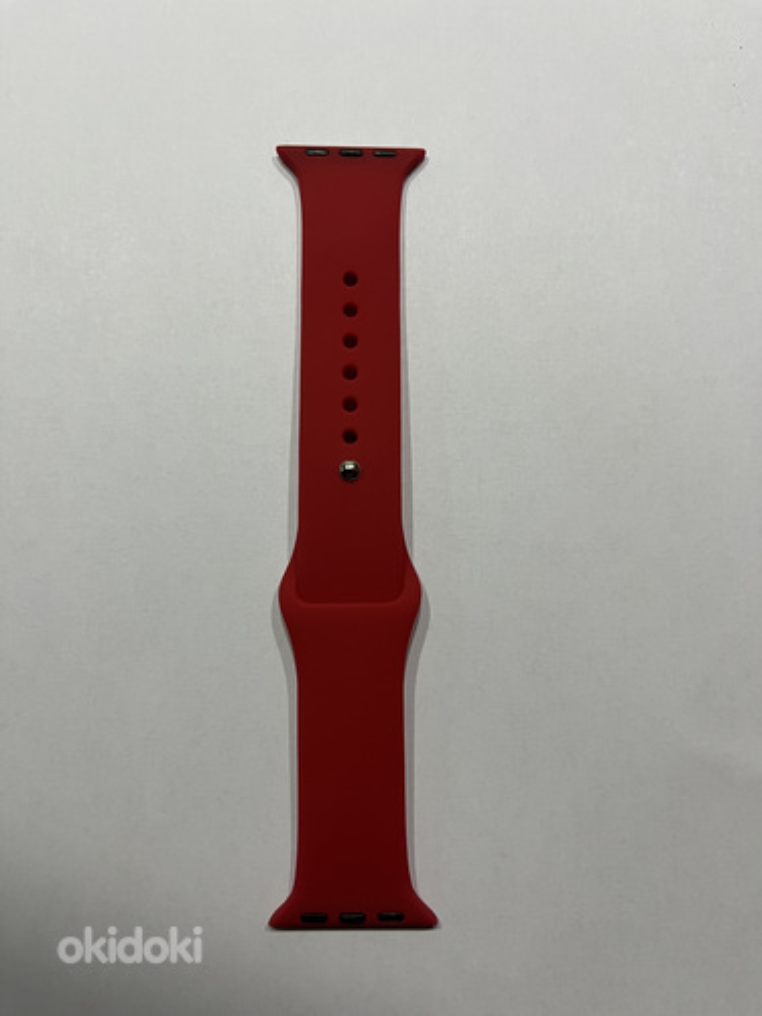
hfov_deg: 53.1
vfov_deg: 67.3
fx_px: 763
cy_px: 508
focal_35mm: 26
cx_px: 381
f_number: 1.6
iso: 80
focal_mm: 5.1
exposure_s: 1/50
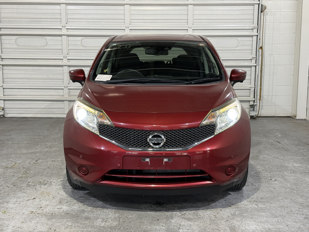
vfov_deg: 30.3
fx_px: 428
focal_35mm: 48
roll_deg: -0.3
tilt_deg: -8.2
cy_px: 116
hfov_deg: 39.7
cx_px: 154
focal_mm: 6.76
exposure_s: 1/60
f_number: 1.78
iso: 125
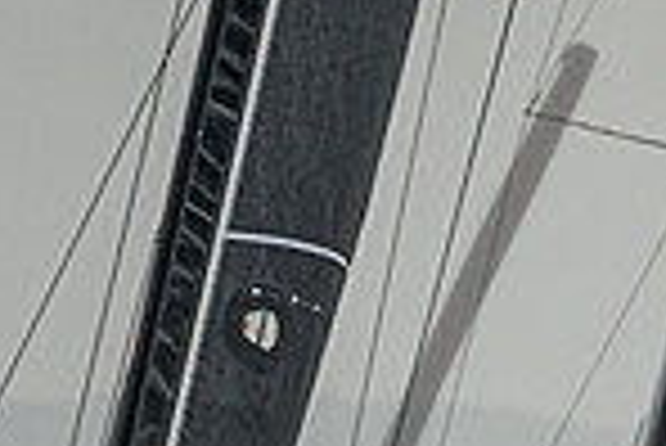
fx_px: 39813
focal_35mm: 2150
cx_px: 624
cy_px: 685
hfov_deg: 1.0
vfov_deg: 0.6
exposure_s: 1/4000
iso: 400
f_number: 5.6
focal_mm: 400
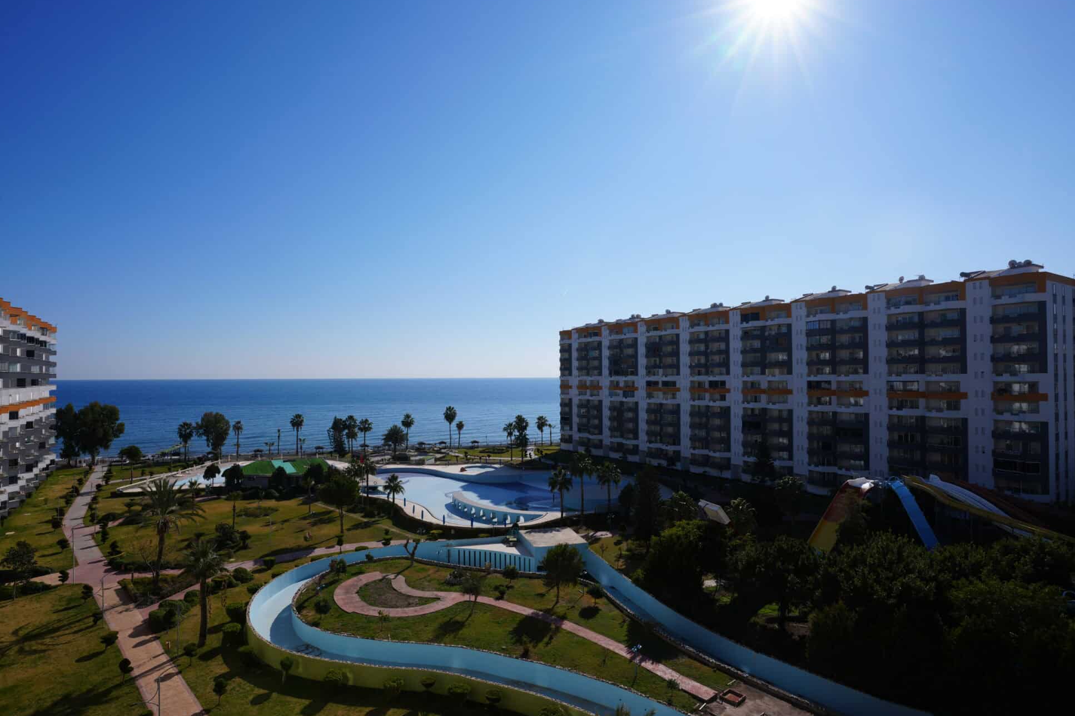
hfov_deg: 90.0
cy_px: 371
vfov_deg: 67.4
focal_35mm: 18
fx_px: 537
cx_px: 516
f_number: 10
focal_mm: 17
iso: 100
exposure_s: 1/320
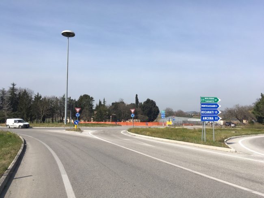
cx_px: 132
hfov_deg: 61.7
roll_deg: +0.7
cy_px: 99
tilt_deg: +5.3
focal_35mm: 29
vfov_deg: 48.2
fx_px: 221
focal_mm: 4.15
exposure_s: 1/1972
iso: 25
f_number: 2.2
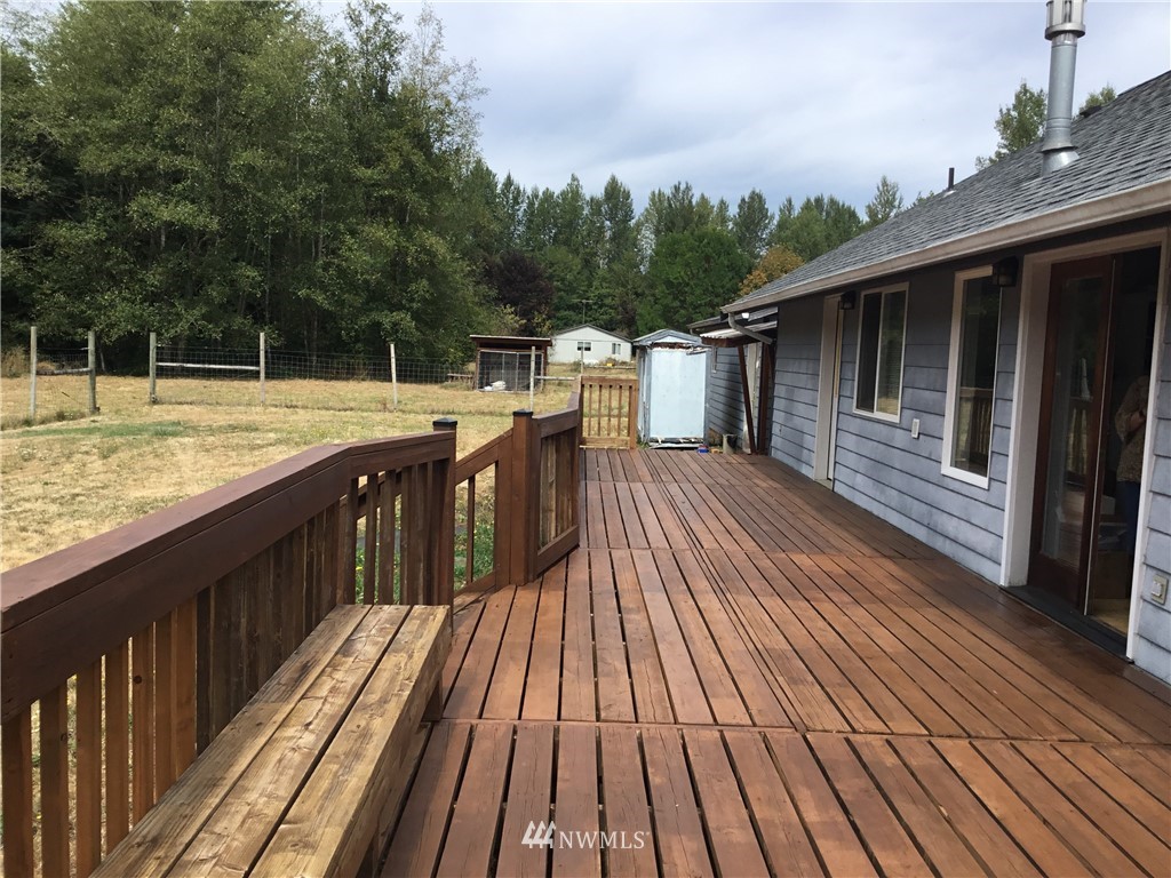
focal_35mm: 31
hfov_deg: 58.4
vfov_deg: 45.4
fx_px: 1049
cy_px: 439
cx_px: 586
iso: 25
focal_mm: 3.3
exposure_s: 1/1164
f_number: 2.4
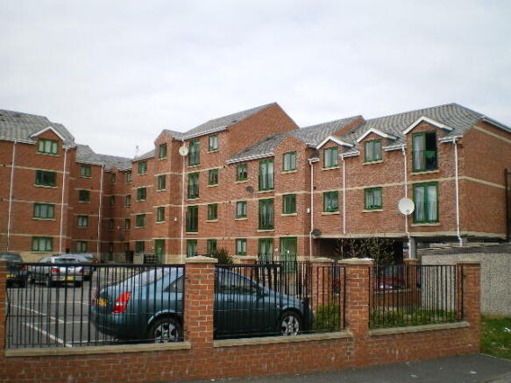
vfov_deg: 39.6
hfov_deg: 51.4
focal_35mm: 36
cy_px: 192
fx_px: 531
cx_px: 256
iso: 64
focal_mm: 6.3
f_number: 4.6
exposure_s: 1/400
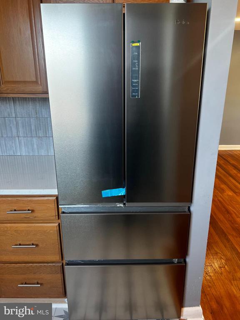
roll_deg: +0.5
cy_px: 160
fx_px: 240
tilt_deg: -17.0
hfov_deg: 53.1
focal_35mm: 26
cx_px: 120
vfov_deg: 67.3
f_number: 1.5
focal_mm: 5.7
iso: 125
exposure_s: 1/120
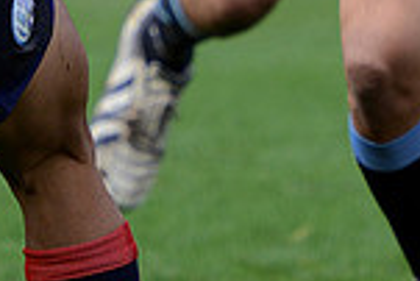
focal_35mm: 921
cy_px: -115
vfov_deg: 1.5
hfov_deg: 2.2
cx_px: 186
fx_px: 10755
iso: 640
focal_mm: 240
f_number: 4
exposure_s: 1/1000
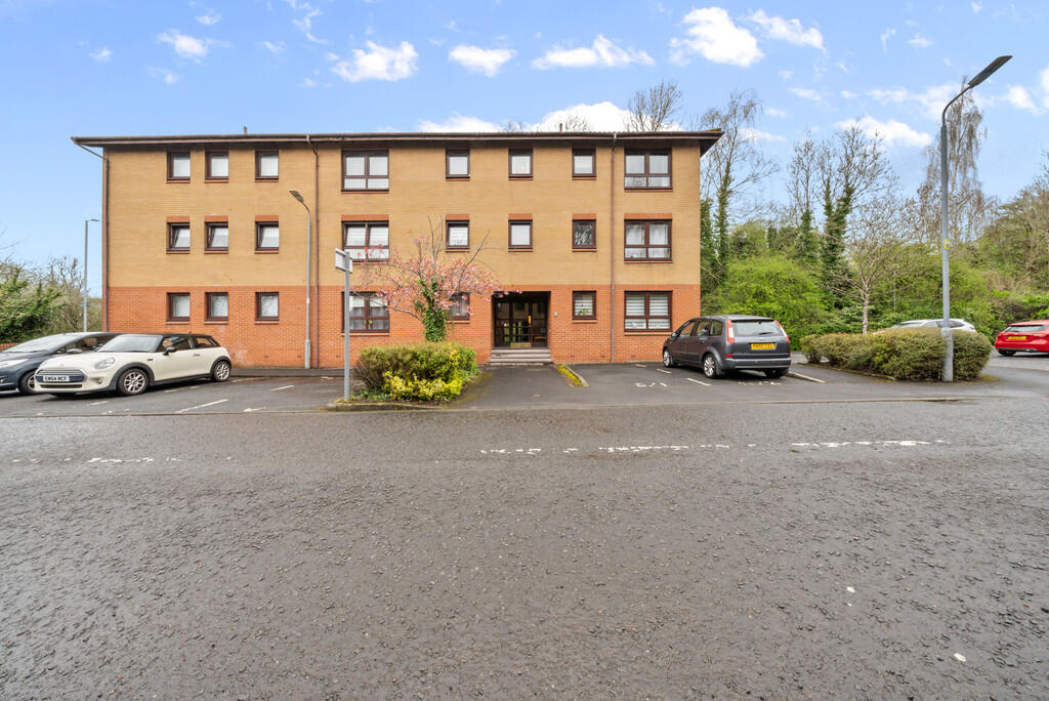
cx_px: 524
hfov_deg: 112.6
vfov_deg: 90.1
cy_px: 350
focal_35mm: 12
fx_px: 350
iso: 800
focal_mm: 12
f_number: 14
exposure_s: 1/15
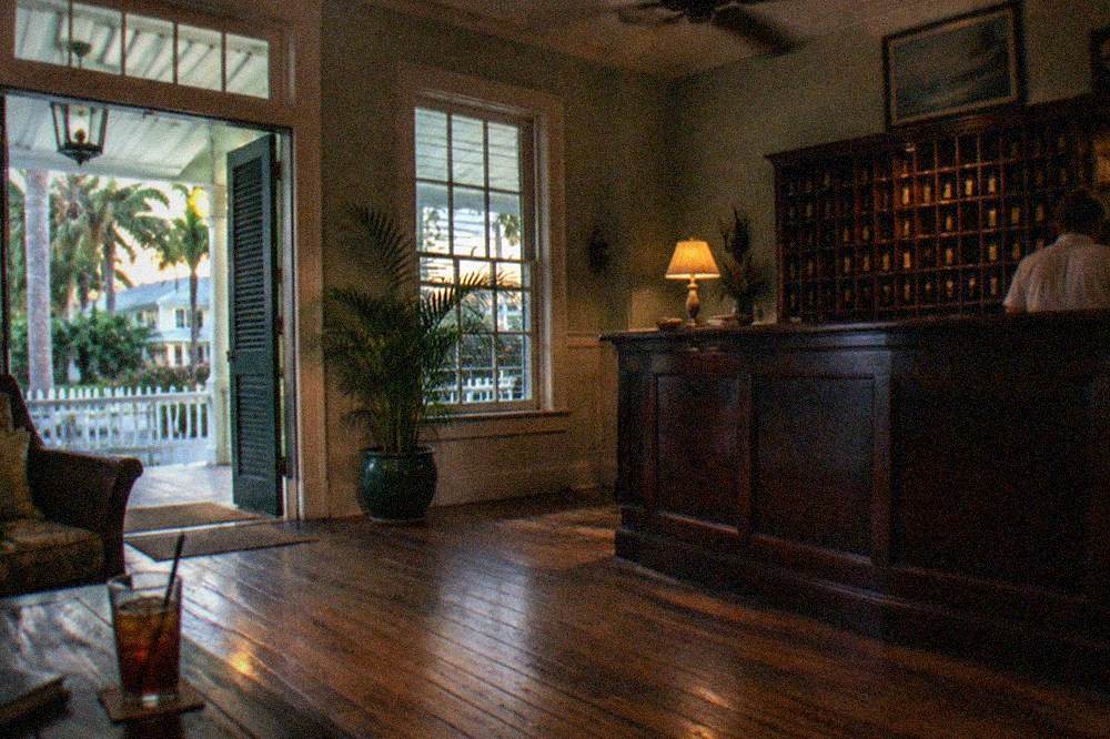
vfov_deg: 28.1
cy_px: 370
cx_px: 555
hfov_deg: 41.1
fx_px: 1479
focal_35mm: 48
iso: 6400
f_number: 4
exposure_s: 1/125
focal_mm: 48
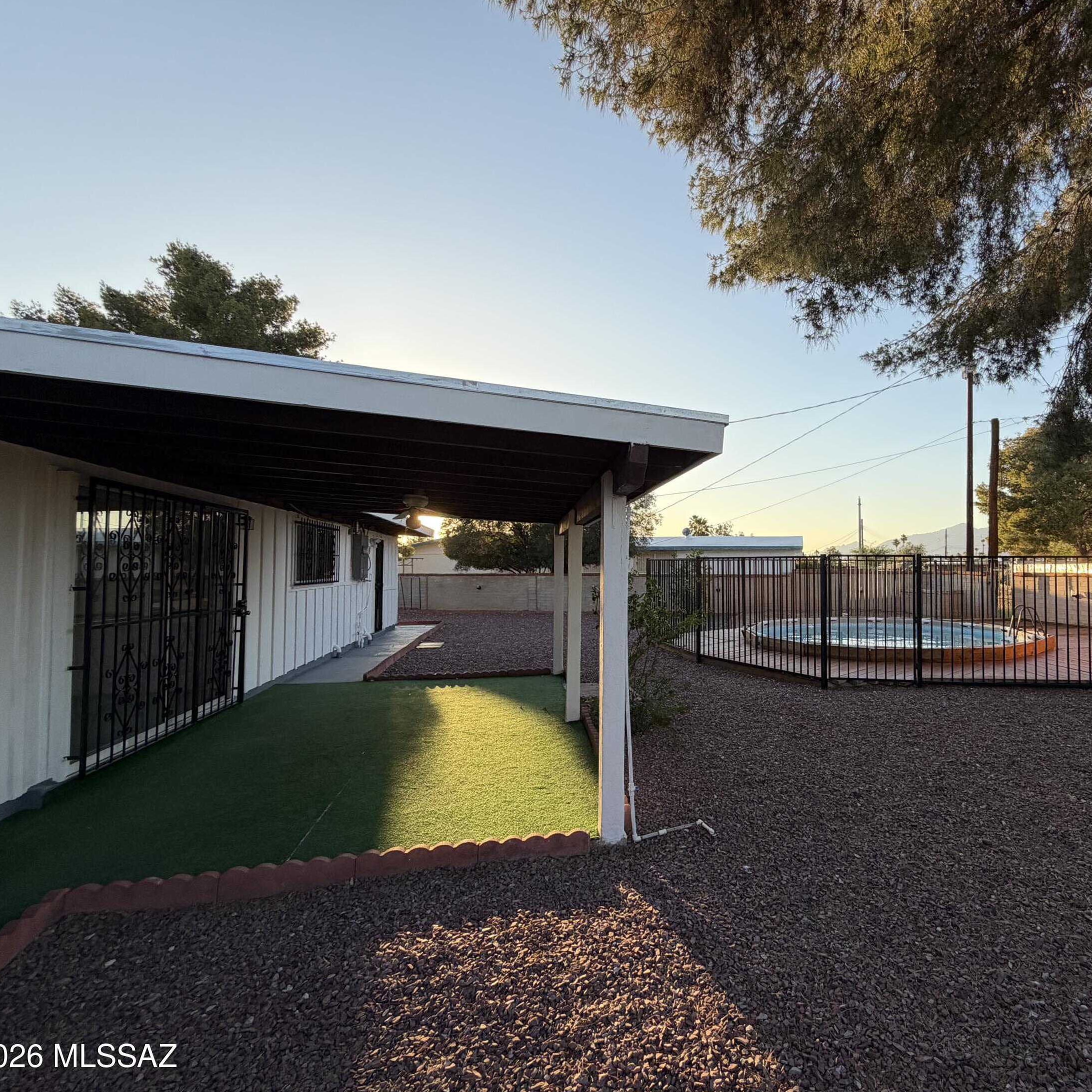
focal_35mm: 17
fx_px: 607
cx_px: 698
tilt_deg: +1.0
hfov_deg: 82.0
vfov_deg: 84.0
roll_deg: +0.2
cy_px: 545
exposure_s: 1/502
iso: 64
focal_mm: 2.22
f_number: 2.2
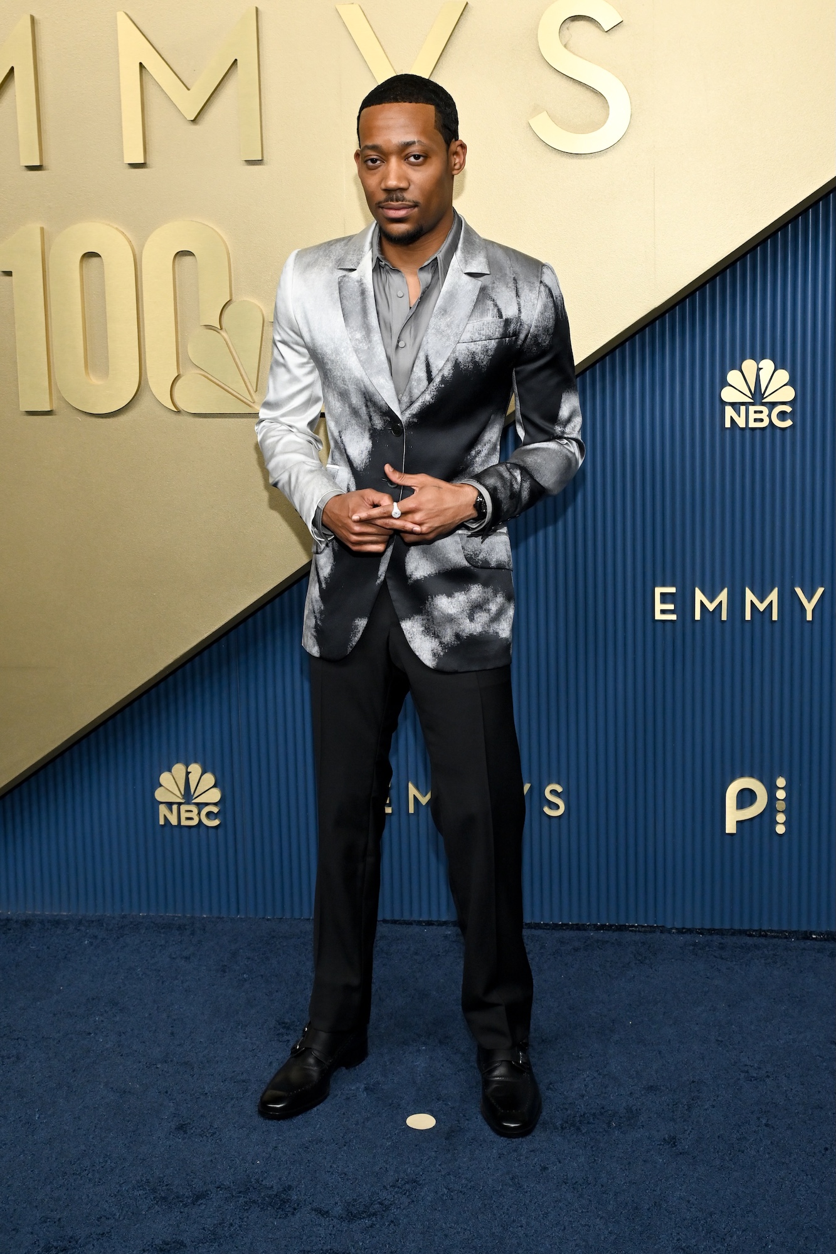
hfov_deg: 32.6
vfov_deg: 47.4
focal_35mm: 41
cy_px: 627
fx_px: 1428
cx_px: 418
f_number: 6.3
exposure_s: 1/200
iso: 1000
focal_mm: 41
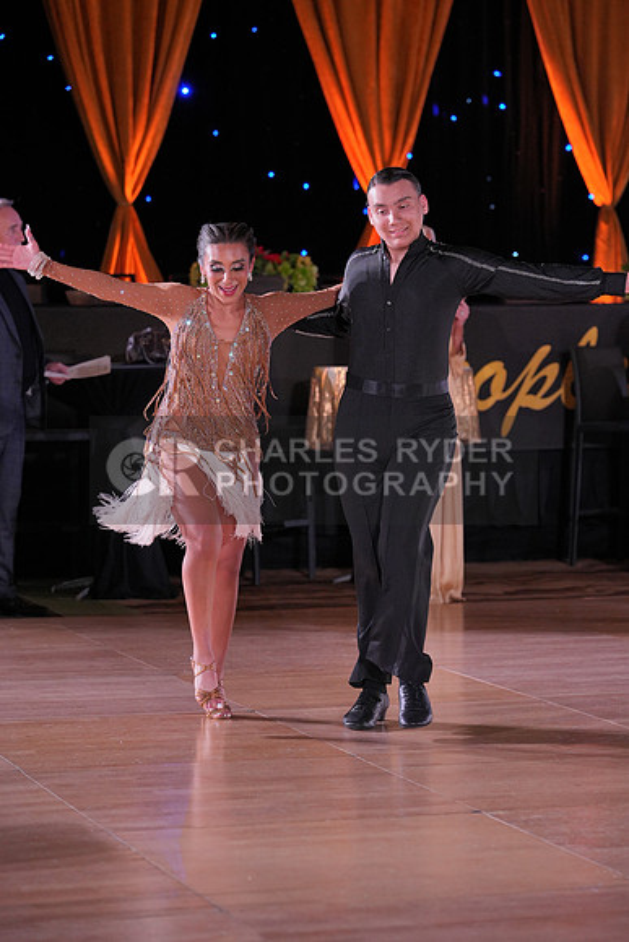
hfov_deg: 12.9
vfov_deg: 19.3
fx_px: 2776
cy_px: 471
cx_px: 314
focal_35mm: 106
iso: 1600
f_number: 3.5
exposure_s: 1/400
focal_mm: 106
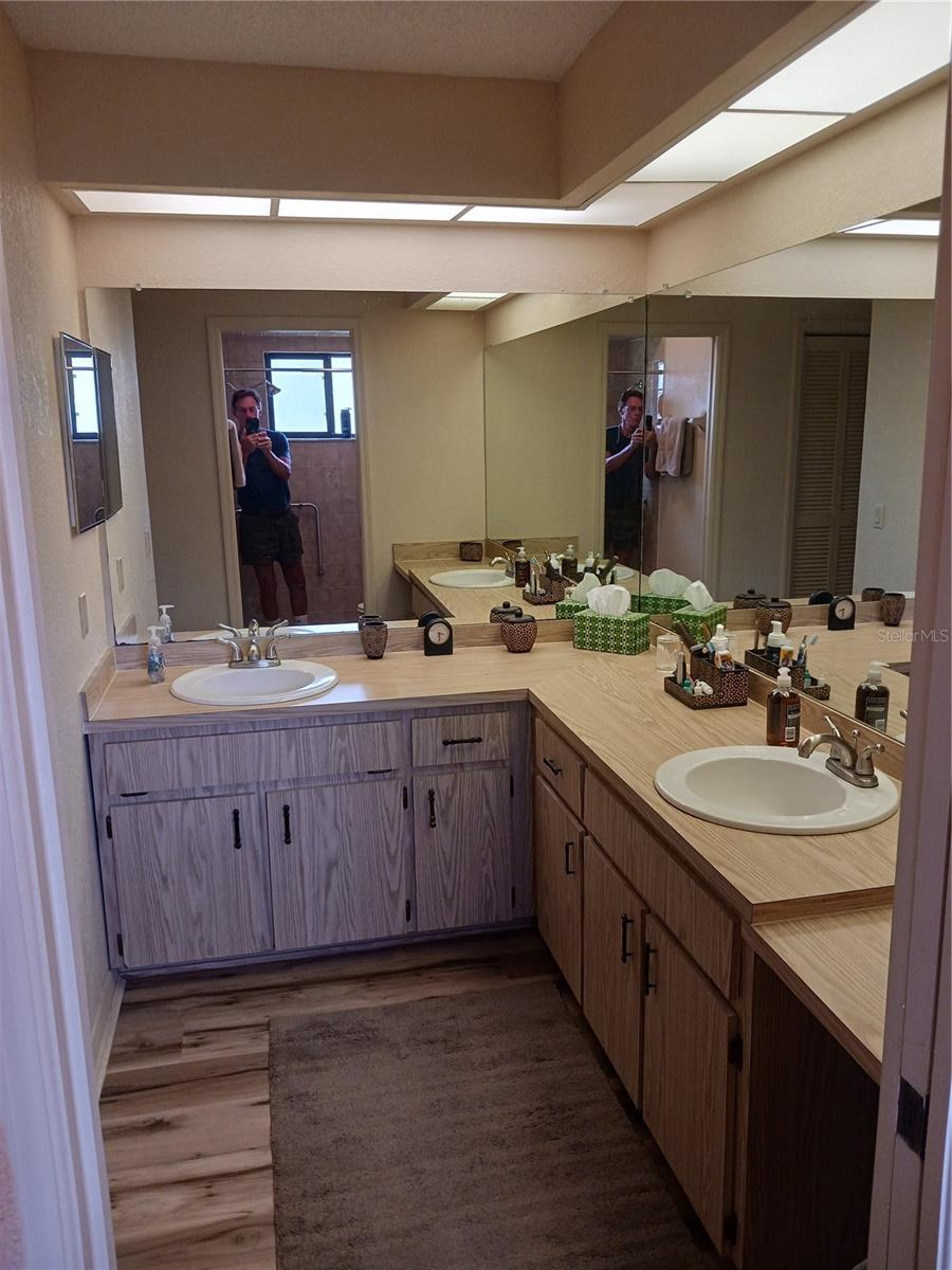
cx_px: 476
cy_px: 635
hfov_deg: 51.4
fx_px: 990
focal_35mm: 27
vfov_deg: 65.3
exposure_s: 1/40
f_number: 1.8
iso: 160
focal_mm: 4
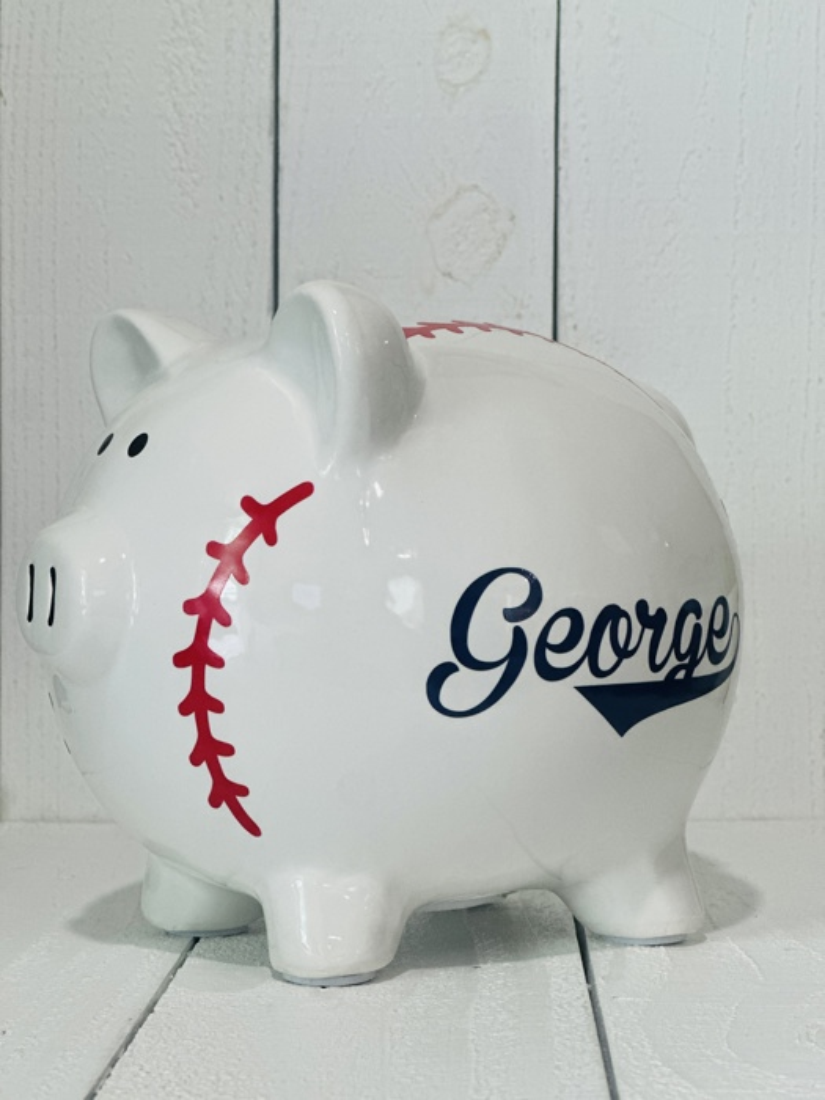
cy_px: 550
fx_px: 2447
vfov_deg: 25.3
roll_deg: +0.5
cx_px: 412
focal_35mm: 77
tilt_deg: -0.3
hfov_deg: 19.1
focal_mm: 9
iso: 250
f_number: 2.8
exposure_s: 1/95
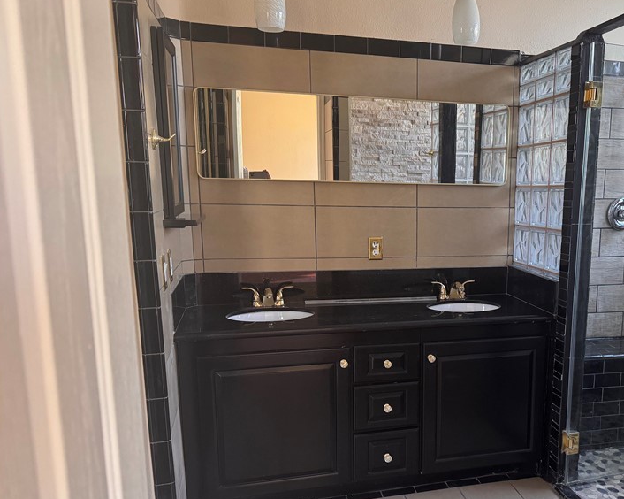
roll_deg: -0.7
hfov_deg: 51.2
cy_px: 305
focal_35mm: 34
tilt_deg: -11.1
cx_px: 445
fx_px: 628
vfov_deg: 43.1
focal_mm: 6.76
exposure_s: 1/60
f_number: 1.78
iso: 250
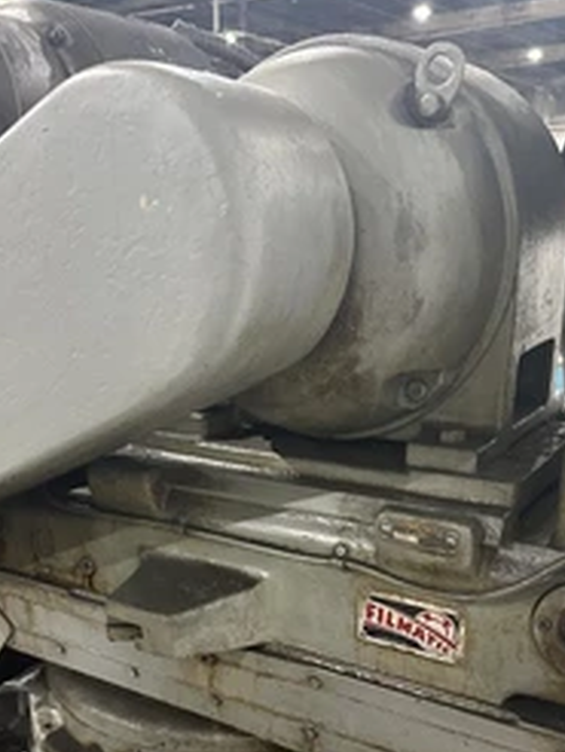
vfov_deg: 46.5
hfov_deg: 36.8
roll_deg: +1.5
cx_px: 232
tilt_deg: -20.5
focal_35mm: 39
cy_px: 541
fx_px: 847
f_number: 1.78
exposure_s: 1/40
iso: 800
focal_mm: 6.86
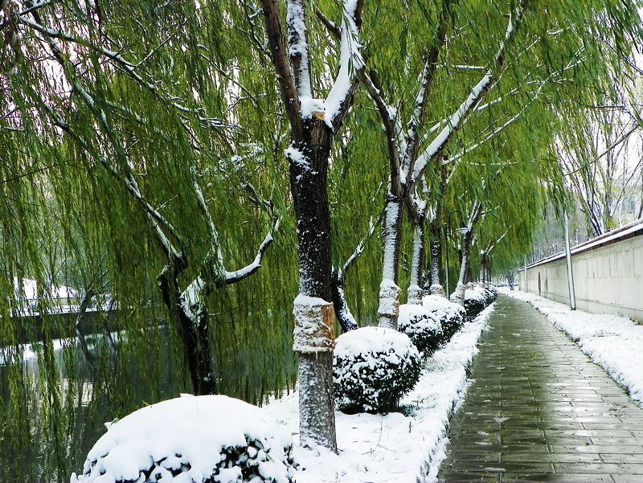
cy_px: 242
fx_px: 929
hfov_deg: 38.2
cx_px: 322
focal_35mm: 50
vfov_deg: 29.1
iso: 100
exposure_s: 1/100
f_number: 3.5
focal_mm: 8.9
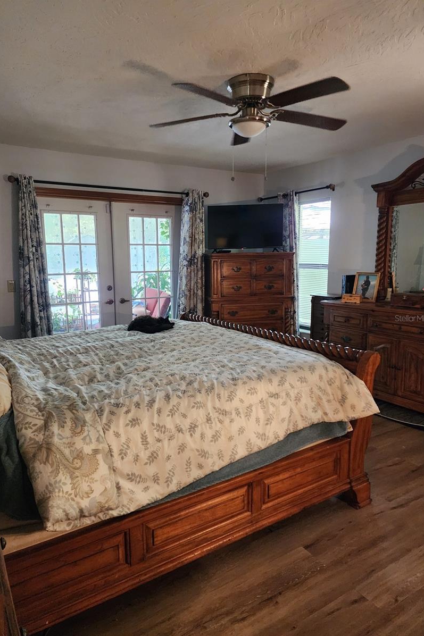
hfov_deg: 53.0
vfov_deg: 73.8
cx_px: 193
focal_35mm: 24
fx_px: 424
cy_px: 318
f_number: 1.8
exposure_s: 1/120
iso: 1000
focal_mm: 6.4
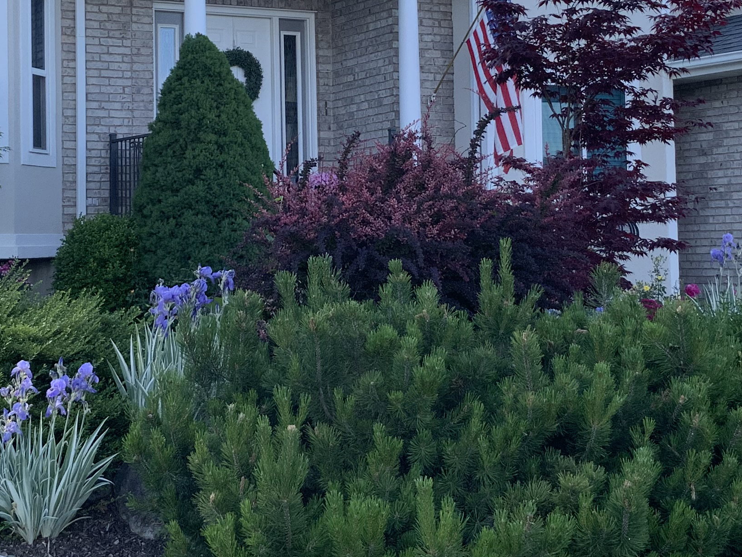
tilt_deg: +2.9
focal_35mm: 72
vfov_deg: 20.3
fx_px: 1543
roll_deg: +0.2
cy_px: 155
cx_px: 328
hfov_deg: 27.0
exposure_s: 1/482
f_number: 1.8
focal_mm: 3
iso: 16
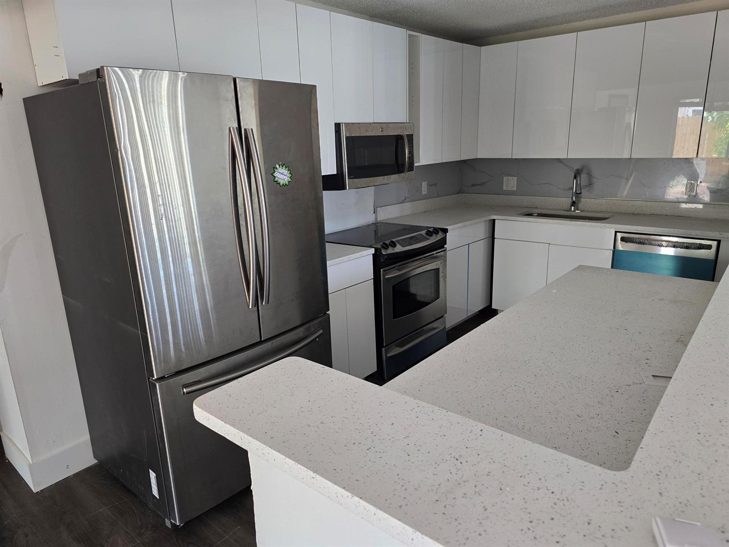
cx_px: 364
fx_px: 484
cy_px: 274
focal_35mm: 23
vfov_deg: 58.9
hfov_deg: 73.9
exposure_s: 1/120
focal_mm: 6.3
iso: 200
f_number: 1.7
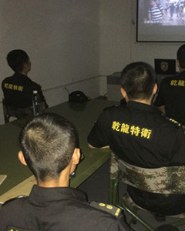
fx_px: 301
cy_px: 122
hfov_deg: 33.9
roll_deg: +0.0
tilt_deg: -14.4
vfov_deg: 42.0
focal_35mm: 44
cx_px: 120
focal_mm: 4.15
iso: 400
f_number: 2.2
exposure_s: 1/17
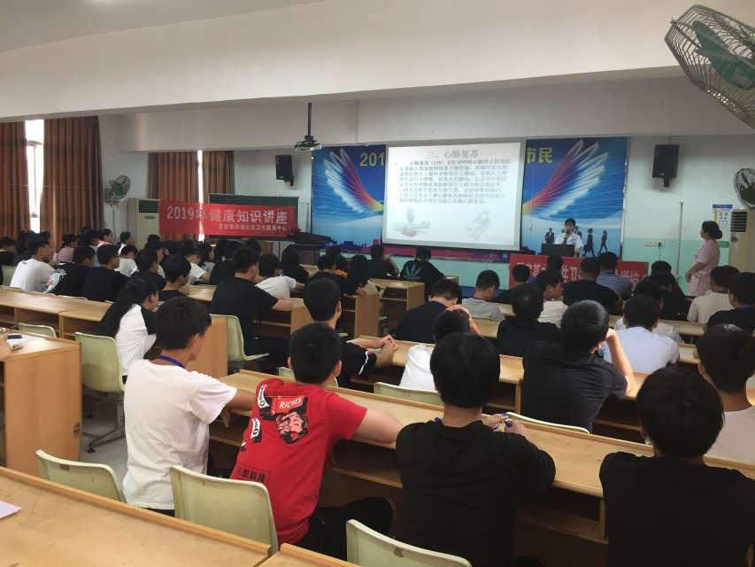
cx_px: 378
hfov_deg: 61.7
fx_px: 633
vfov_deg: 48.2
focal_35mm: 29
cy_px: 284
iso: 100
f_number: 2.2
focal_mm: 4.15
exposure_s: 1/33
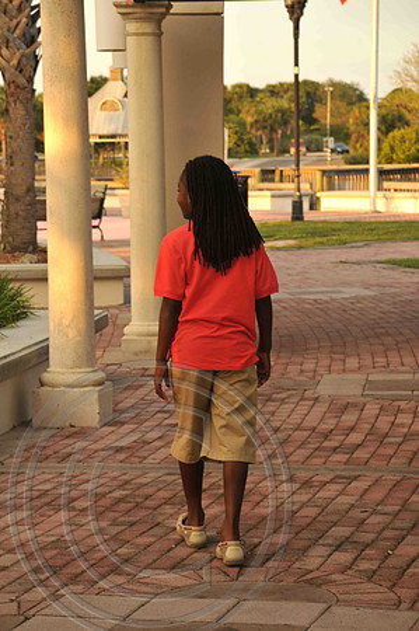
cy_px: 316
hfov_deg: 12.2
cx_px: 210
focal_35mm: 112
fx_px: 1968
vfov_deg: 18.2
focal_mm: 75
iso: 200
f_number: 5.6
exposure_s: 1/125
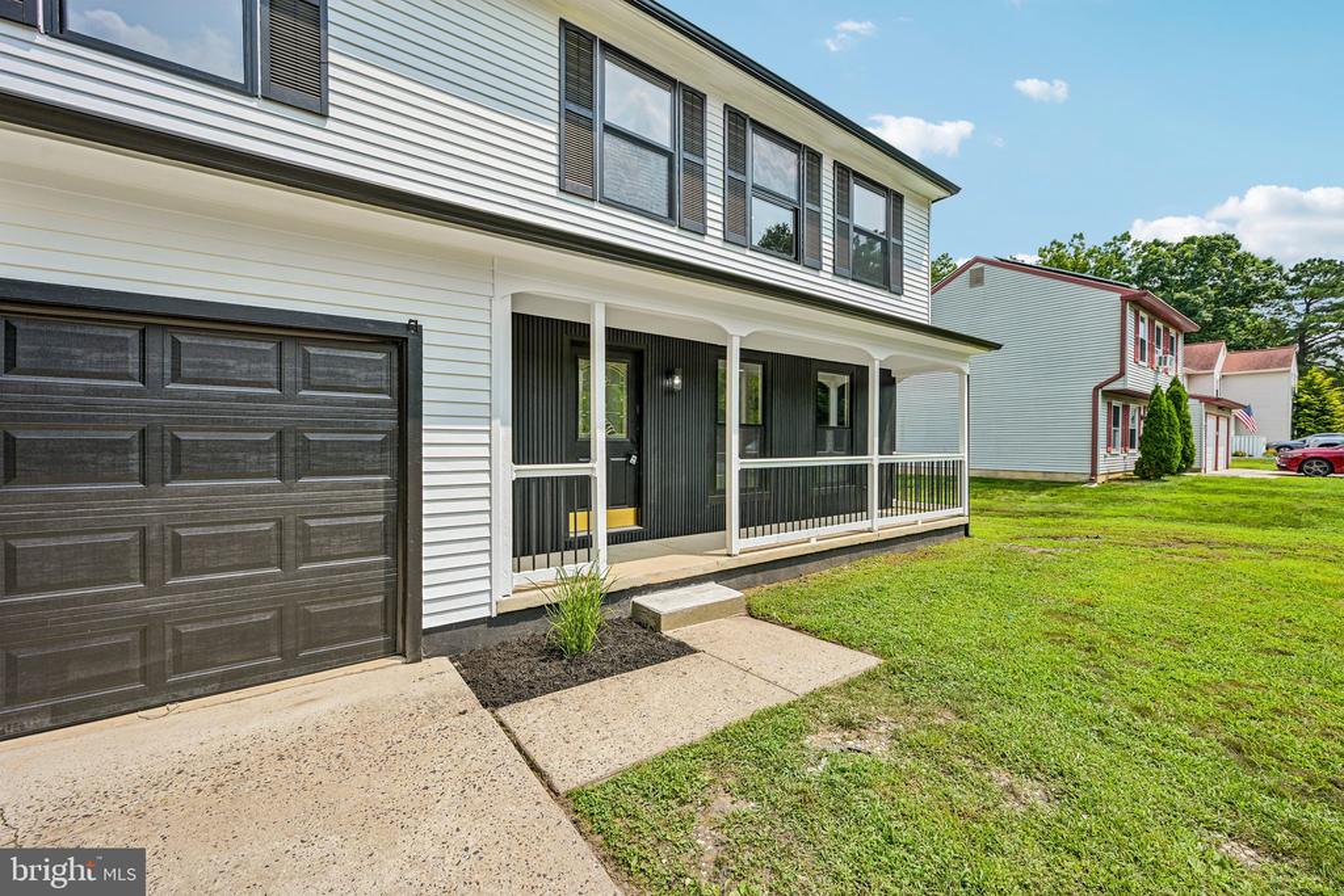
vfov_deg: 81.2
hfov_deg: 104.2
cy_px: 448
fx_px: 523
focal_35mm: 14
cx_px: 672
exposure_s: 1/250
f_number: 8
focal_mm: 14
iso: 100
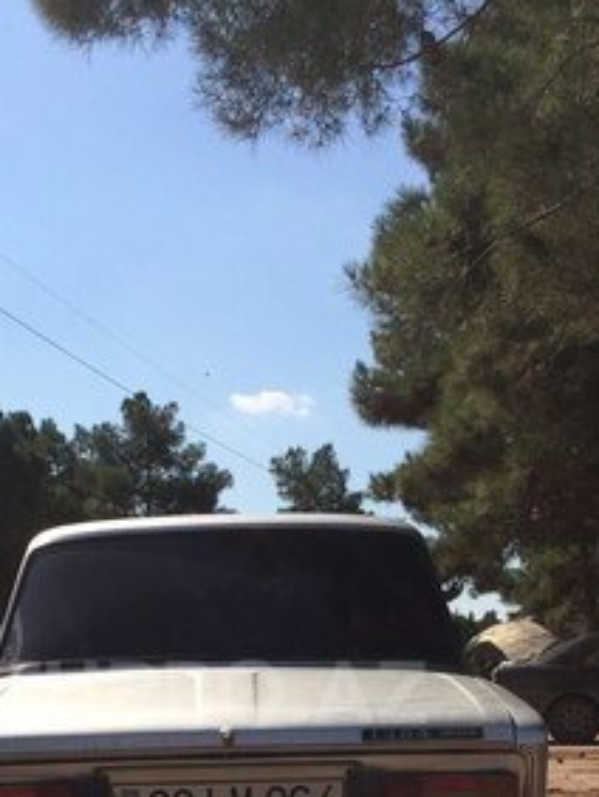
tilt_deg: -0.5
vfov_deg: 35.6
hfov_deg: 28.5
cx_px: 209
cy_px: 692
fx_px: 1175
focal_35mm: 51
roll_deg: -1.0
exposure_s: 1/3425
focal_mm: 4.15
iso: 32
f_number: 2.2
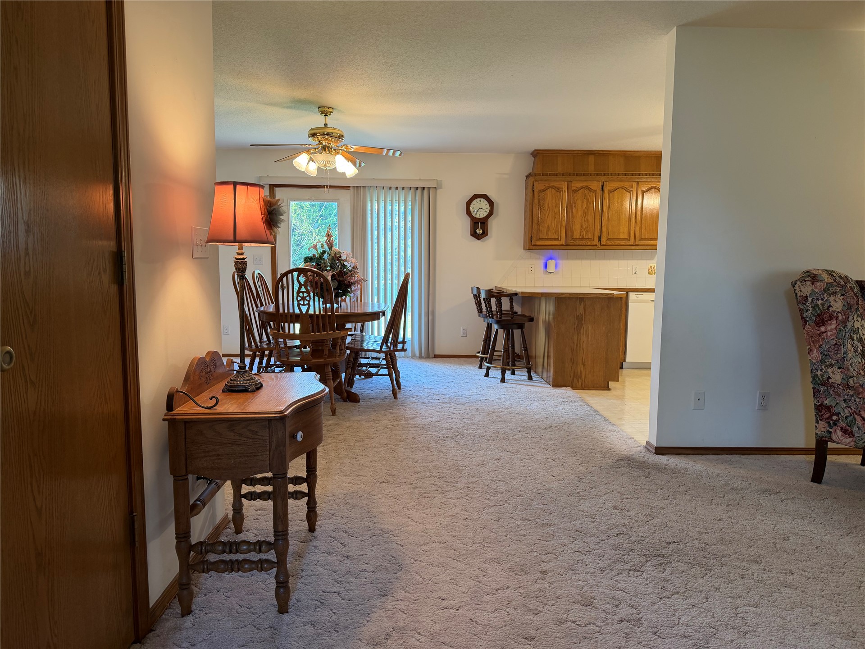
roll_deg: +0.1
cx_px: 432
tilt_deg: -6.0
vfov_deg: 56.8
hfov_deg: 71.6
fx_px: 600
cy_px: 324
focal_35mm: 24
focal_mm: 6.76
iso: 160
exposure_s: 1/60
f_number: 1.78
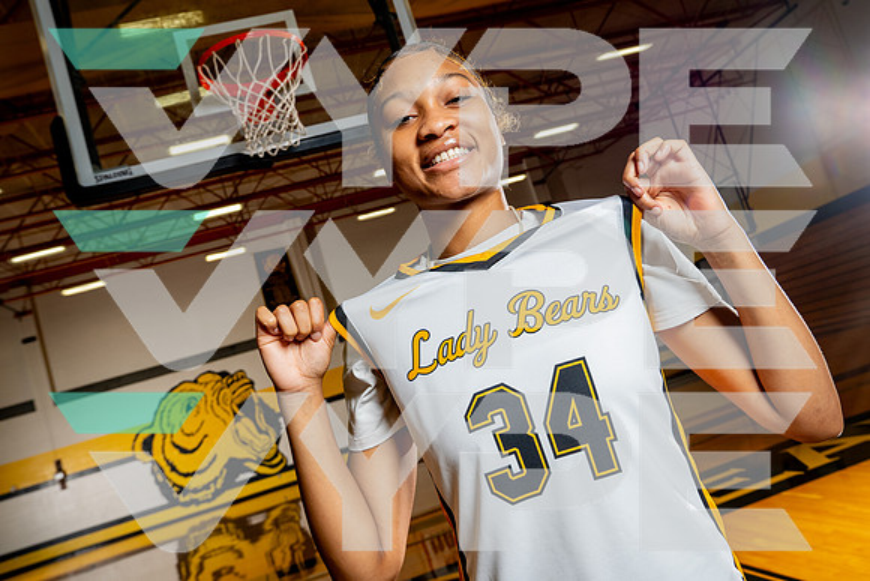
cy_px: 287
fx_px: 769
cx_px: 427
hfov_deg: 59.0
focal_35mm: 32
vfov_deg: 41.3
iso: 800
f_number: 8
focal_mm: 30
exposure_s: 1/250
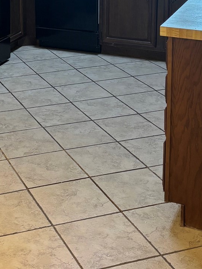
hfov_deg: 19.6
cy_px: 6
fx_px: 576
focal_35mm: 74
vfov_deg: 25.2
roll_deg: +0.3
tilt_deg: -11.0
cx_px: 33
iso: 160
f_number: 1.6
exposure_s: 1/60
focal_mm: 5.96
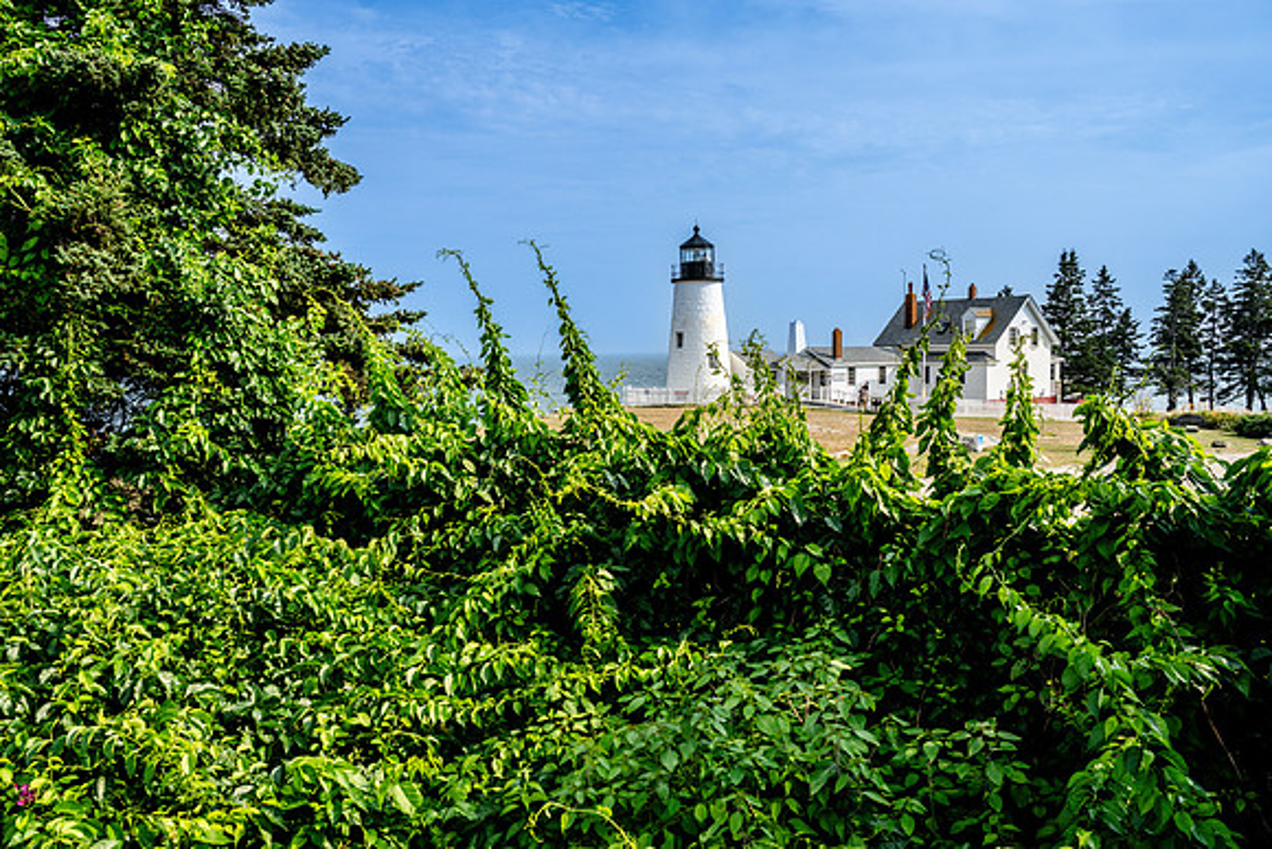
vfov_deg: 46.4
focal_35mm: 28
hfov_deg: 65.5
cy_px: 424
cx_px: 636
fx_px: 990
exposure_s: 1/1250
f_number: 6.3
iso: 160
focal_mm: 28
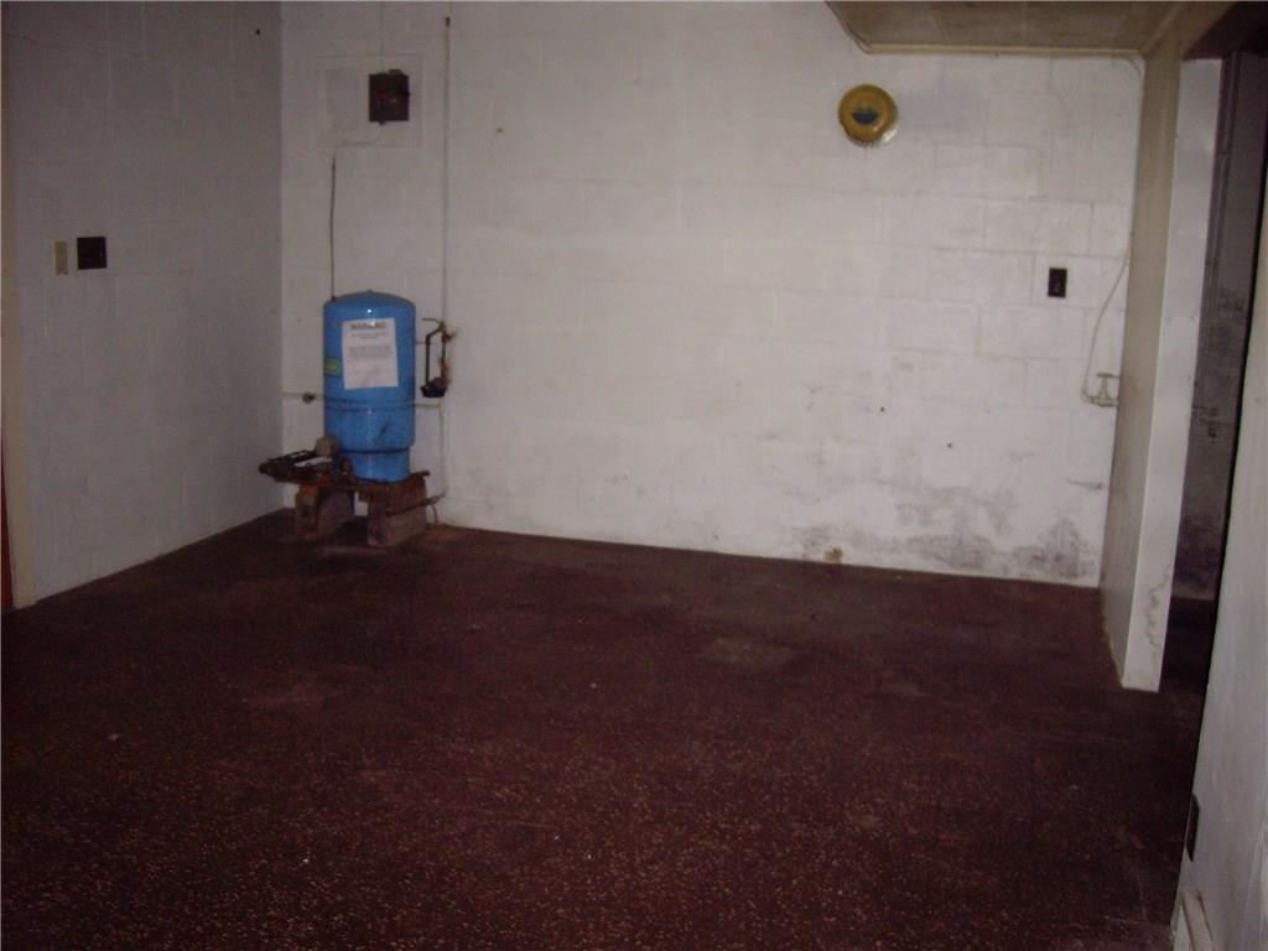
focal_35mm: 38
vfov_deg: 37.7
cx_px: 634
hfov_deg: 49.0
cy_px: 476
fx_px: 1392
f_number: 2.7
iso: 200
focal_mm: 6.2
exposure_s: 1/40
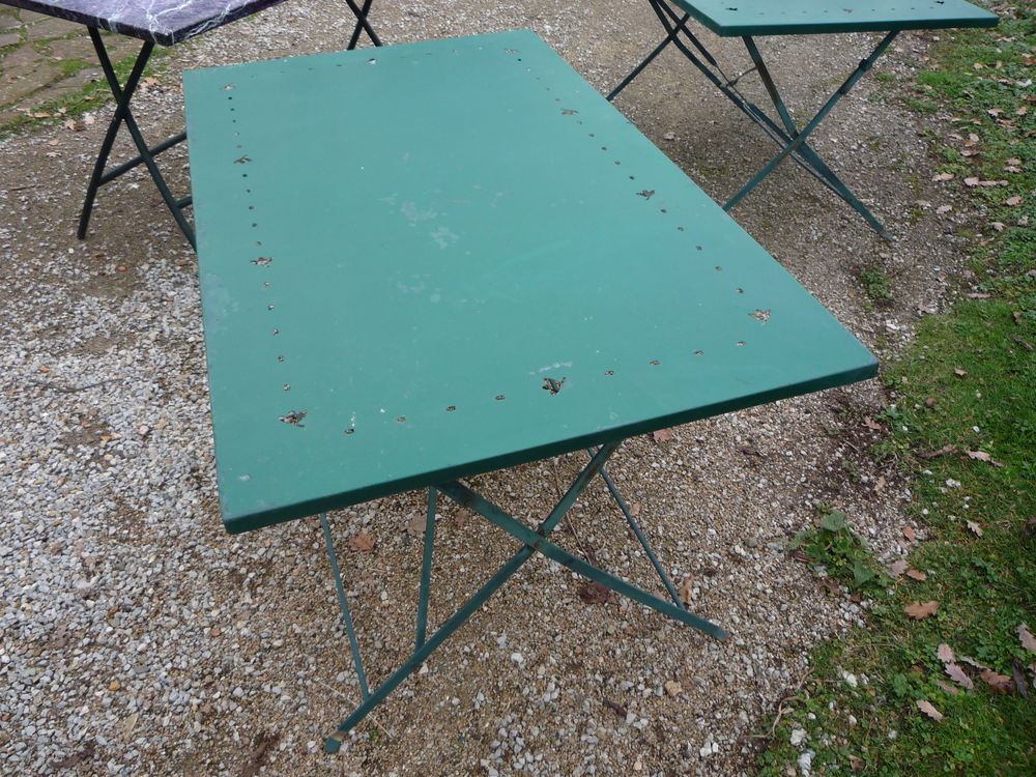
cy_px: 388
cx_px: 518
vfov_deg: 46.8
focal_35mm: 30
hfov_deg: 60.0
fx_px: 898
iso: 100
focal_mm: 5.2
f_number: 3.3
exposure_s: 1/100
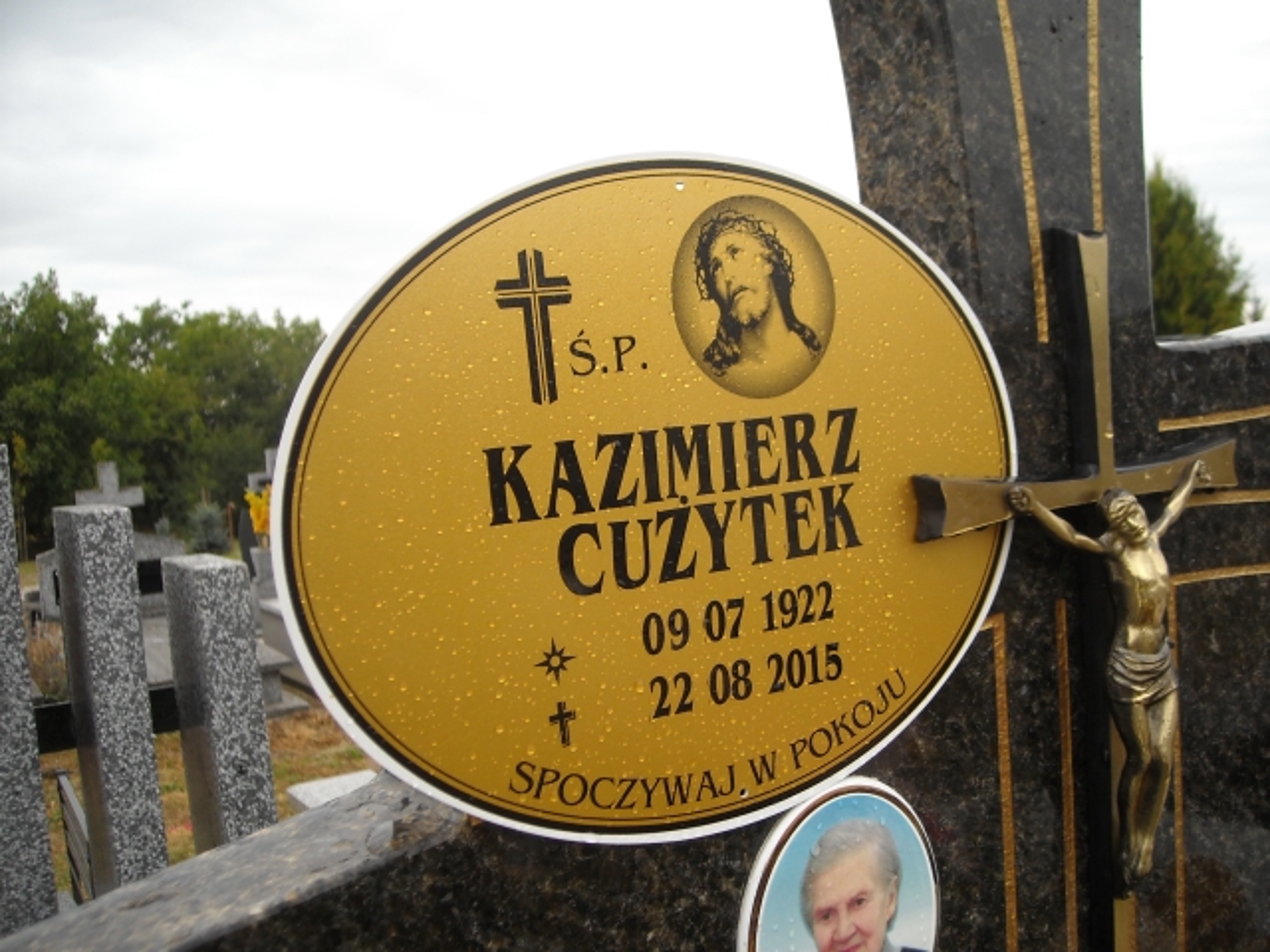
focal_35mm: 35
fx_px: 1284
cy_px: 476
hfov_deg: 52.6
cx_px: 635
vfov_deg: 40.7
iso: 64
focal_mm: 5.7
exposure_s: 1/168
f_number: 2.8
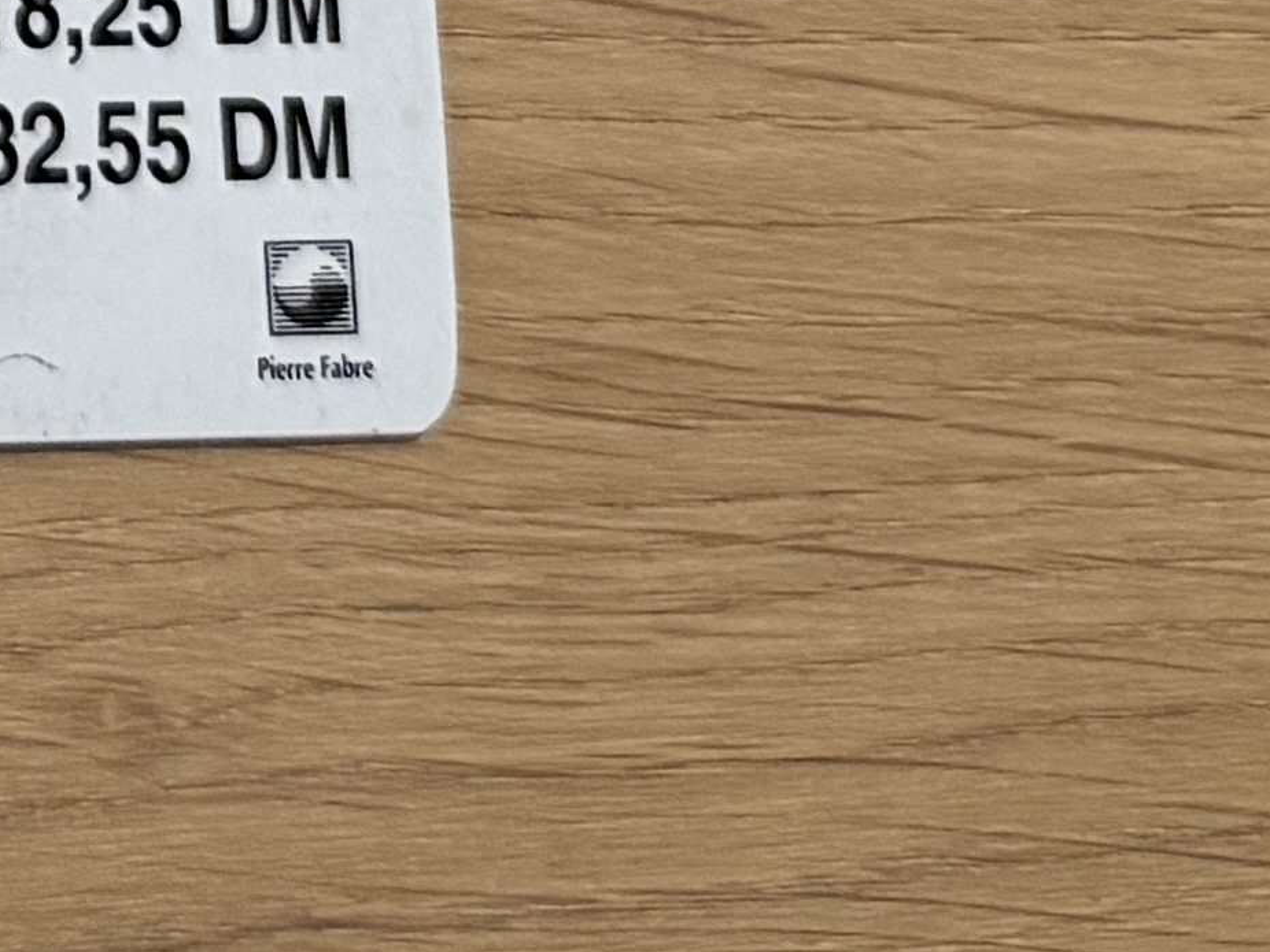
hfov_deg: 12.0
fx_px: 5431
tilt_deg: -77.2
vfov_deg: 8.9
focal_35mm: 148
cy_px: -1446
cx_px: -1164
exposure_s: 1/50
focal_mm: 6.76
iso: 250
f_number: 1.78
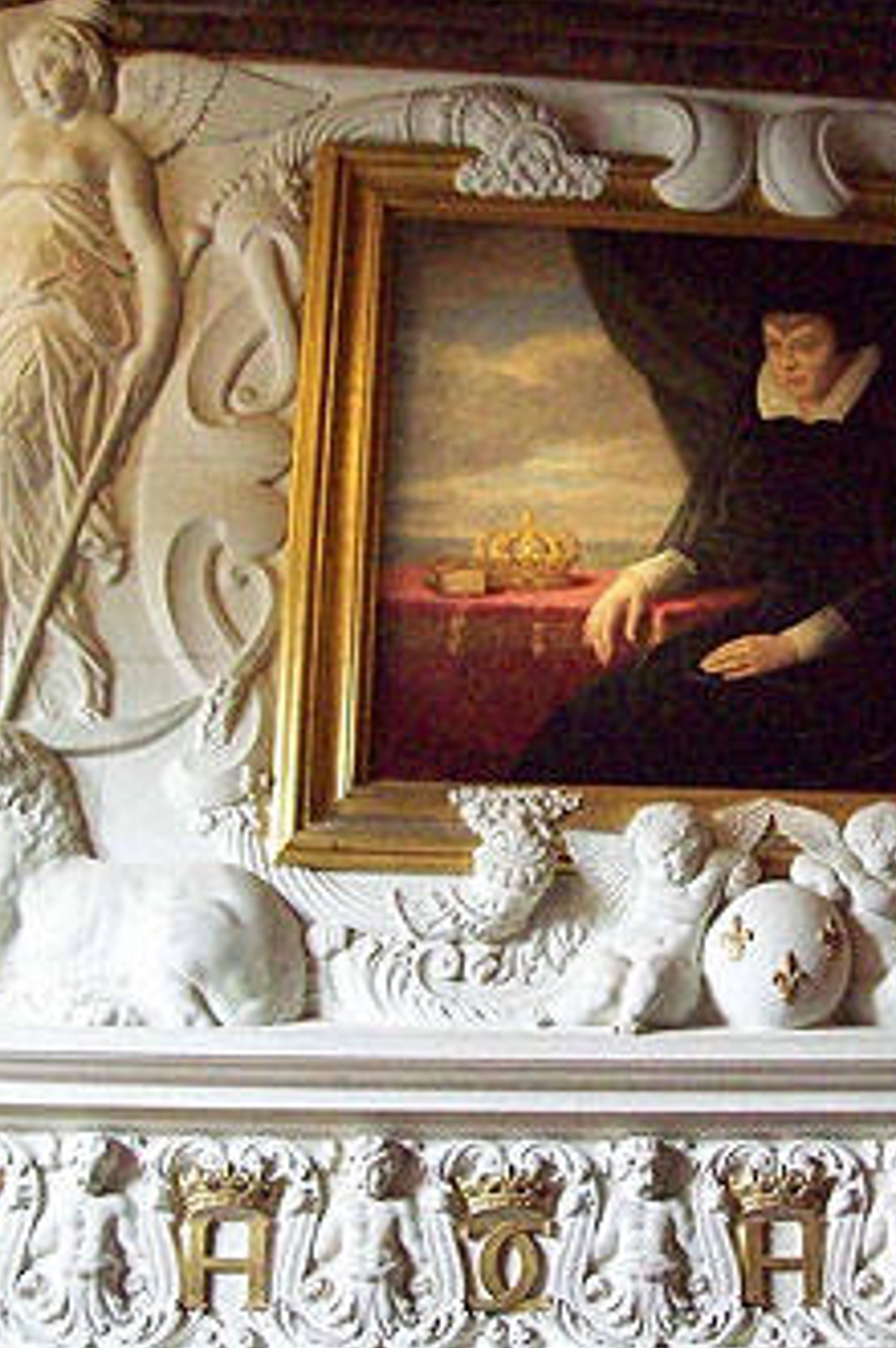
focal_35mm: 51
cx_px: 668
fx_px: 1908
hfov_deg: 26.1
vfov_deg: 38.9
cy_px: 672
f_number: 2.7
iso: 800
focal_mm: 6
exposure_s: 1/46.5
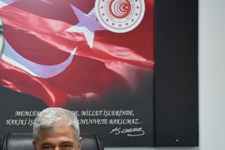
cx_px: 35
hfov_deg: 23.0
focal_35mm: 87
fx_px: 543
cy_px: 156
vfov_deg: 15.4
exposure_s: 1/60
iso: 1000
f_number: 4
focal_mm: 26
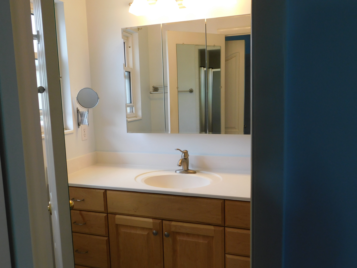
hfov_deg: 60.0
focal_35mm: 30
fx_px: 309
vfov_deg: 46.8
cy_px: 134
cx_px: 178
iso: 125
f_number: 3.2
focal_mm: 5.3
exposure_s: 1/50
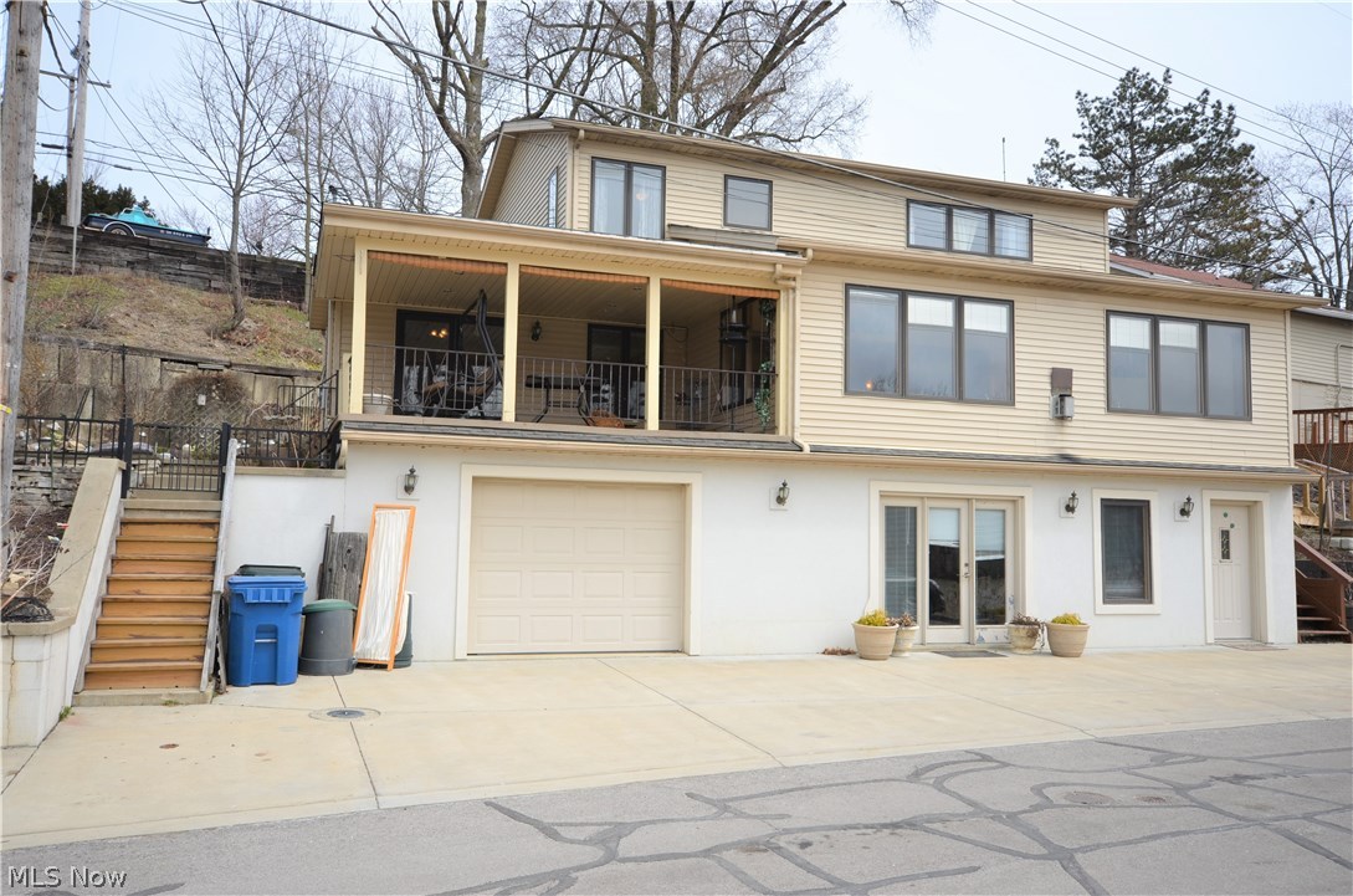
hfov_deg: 62.0
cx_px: 676
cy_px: 448
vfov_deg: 43.4
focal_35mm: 30
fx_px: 1125
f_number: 8
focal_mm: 20
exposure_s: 1/250
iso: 110
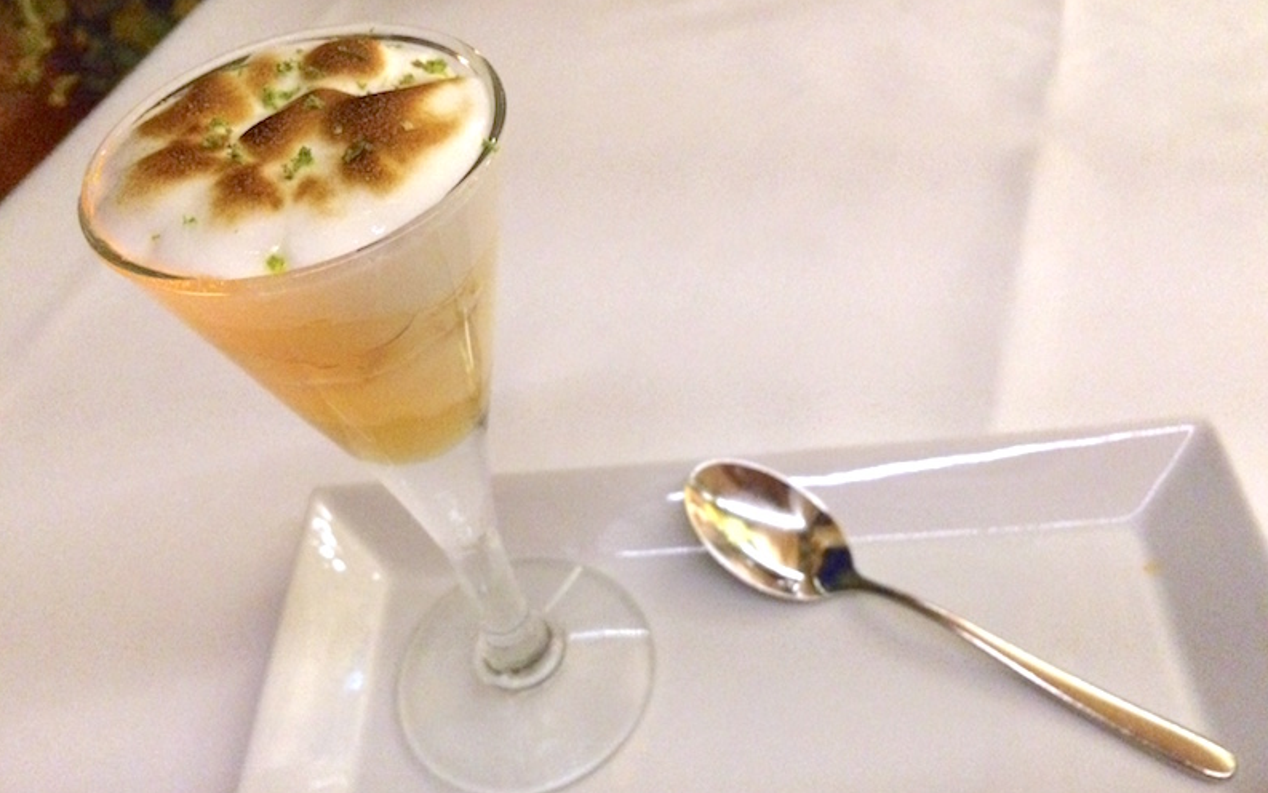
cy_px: 449
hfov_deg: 61.2
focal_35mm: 31
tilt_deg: -50.4
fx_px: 1071
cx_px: 632
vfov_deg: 40.5
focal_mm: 4.15
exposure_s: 1/15
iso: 800
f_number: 2.2
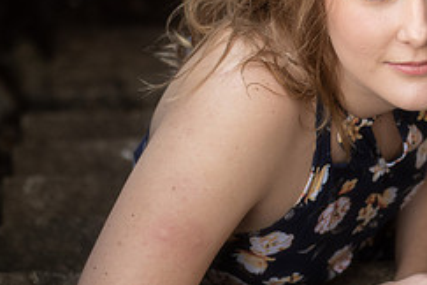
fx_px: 2123
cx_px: 462
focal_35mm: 179
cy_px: 75
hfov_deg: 11.3
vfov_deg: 7.7
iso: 400
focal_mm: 50
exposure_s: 1/320
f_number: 2.5
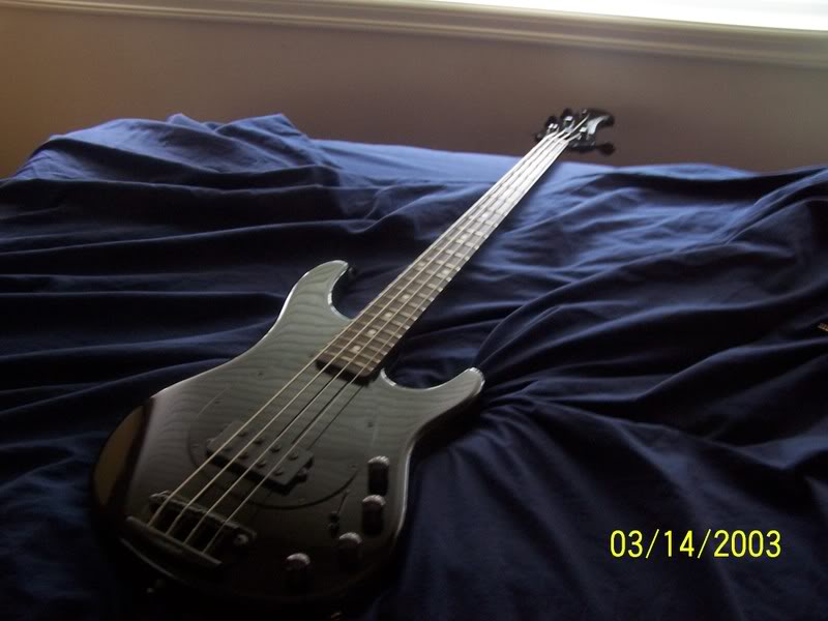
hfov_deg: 49.0
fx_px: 909
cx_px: 414
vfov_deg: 37.7
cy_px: 310
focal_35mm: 38
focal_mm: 6.3
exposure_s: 1/8
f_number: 2.8
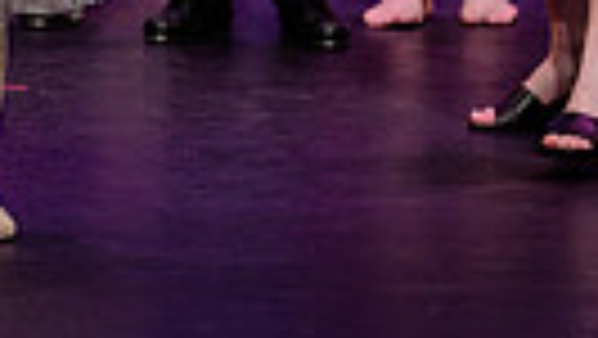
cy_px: -319
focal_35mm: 747
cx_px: -456
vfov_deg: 1.6
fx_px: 11852
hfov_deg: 2.9
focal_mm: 150
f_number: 2.8
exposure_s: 1/640
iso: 1000
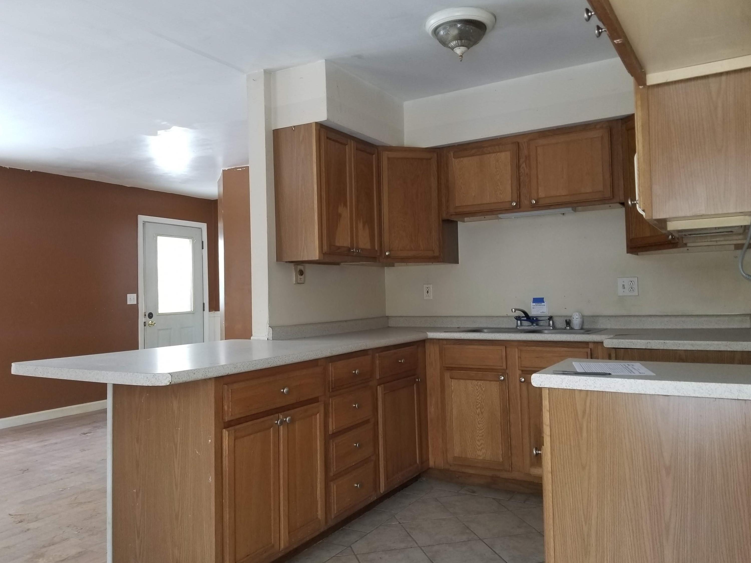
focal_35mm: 26
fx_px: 564
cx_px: 376
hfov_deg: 67.3
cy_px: 282
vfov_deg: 53.1
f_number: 1.7
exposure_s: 1/30
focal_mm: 4.25
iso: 100
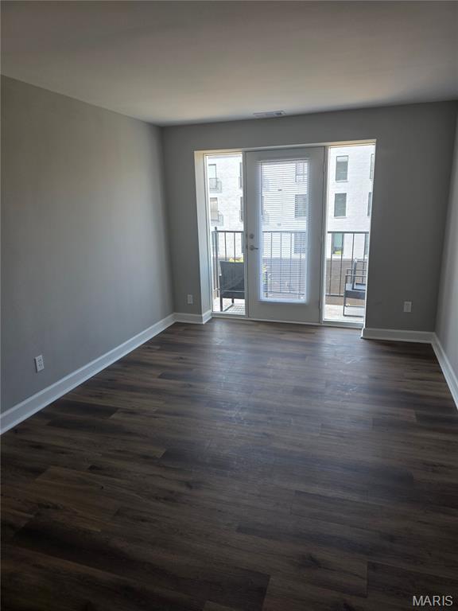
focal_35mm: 23
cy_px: 306
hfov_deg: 58.9
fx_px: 406
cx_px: 229
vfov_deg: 73.9
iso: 50
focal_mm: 6.3
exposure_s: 1/180
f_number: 1.7
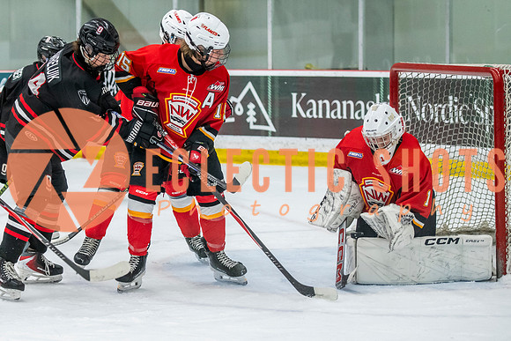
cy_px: 177
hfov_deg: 13.0
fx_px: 2231
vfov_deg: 8.7
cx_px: 96
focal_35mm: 157
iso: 2000
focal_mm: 95
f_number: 3.2
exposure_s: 1/640
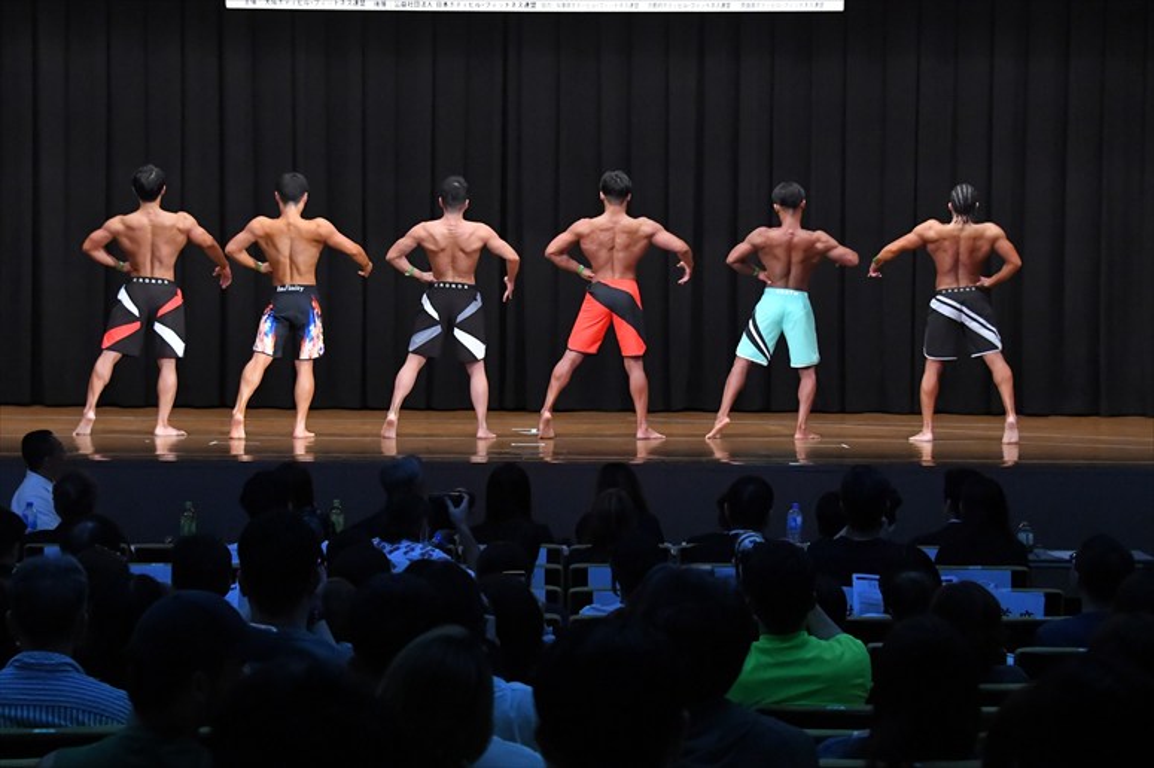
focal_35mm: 93
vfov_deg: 14.7
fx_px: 2980
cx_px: 577
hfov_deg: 21.9
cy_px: 384
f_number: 5.6
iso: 8000
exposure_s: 1/400
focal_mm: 62
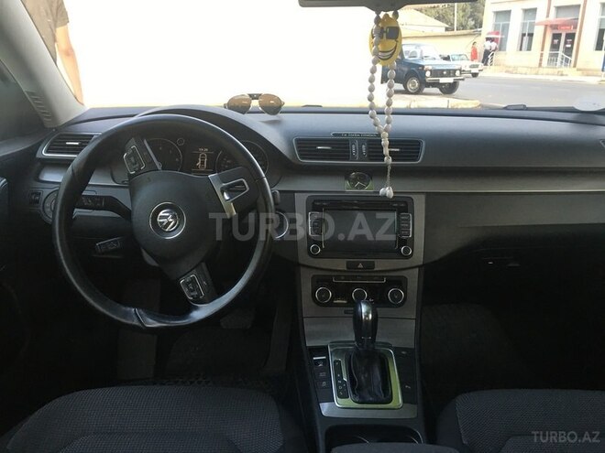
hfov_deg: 61.7
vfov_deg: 48.2
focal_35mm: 29
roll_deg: -1.8
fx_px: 507
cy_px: 226
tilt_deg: -17.6
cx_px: 302
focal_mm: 4.15
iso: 40
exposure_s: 1/33
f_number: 2.2
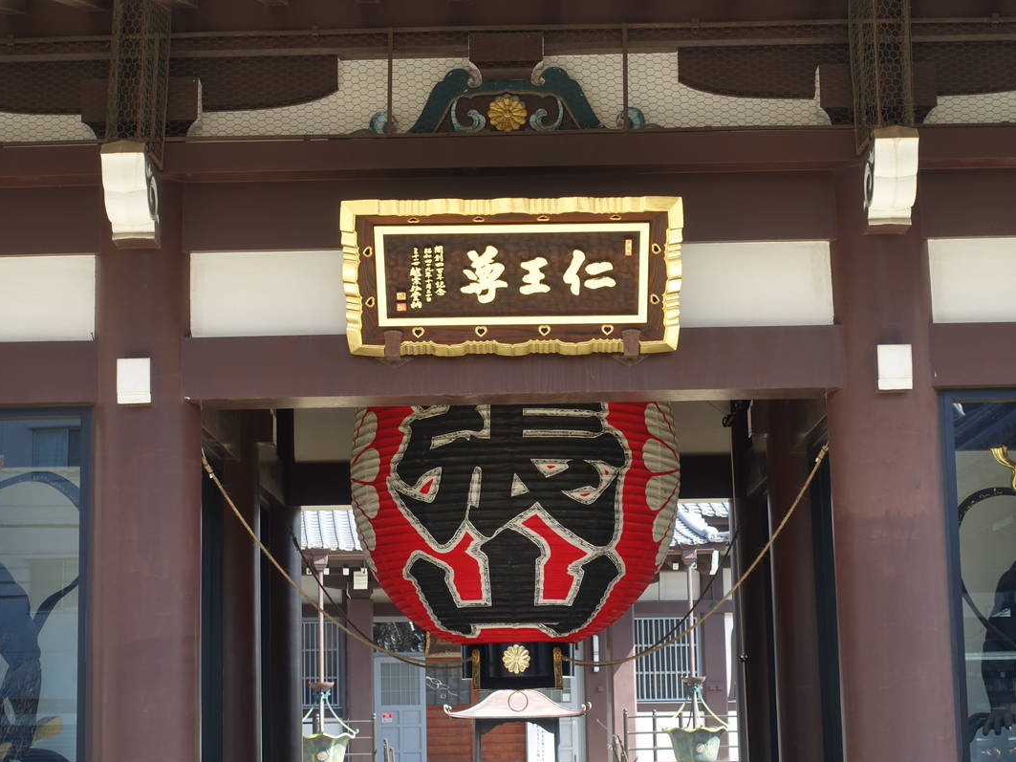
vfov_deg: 19.4
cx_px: 484
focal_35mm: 76
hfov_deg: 25.7
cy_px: 381
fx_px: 2230
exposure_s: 1/160
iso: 125
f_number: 4
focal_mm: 25.7
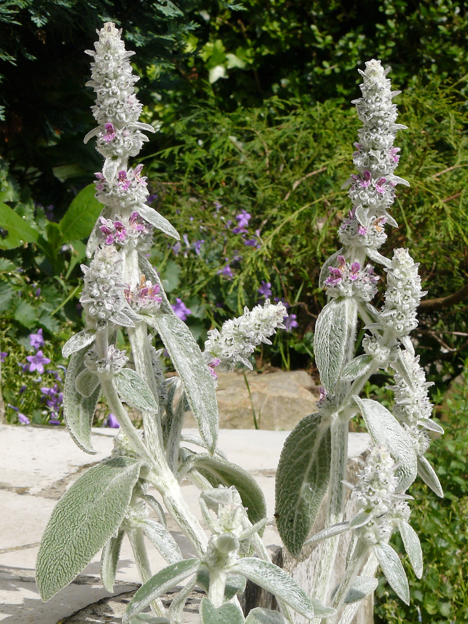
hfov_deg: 14.6
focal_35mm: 101
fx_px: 1821
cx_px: 234
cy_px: 312
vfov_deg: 19.4
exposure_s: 1/400
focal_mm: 14
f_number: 5.6
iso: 100
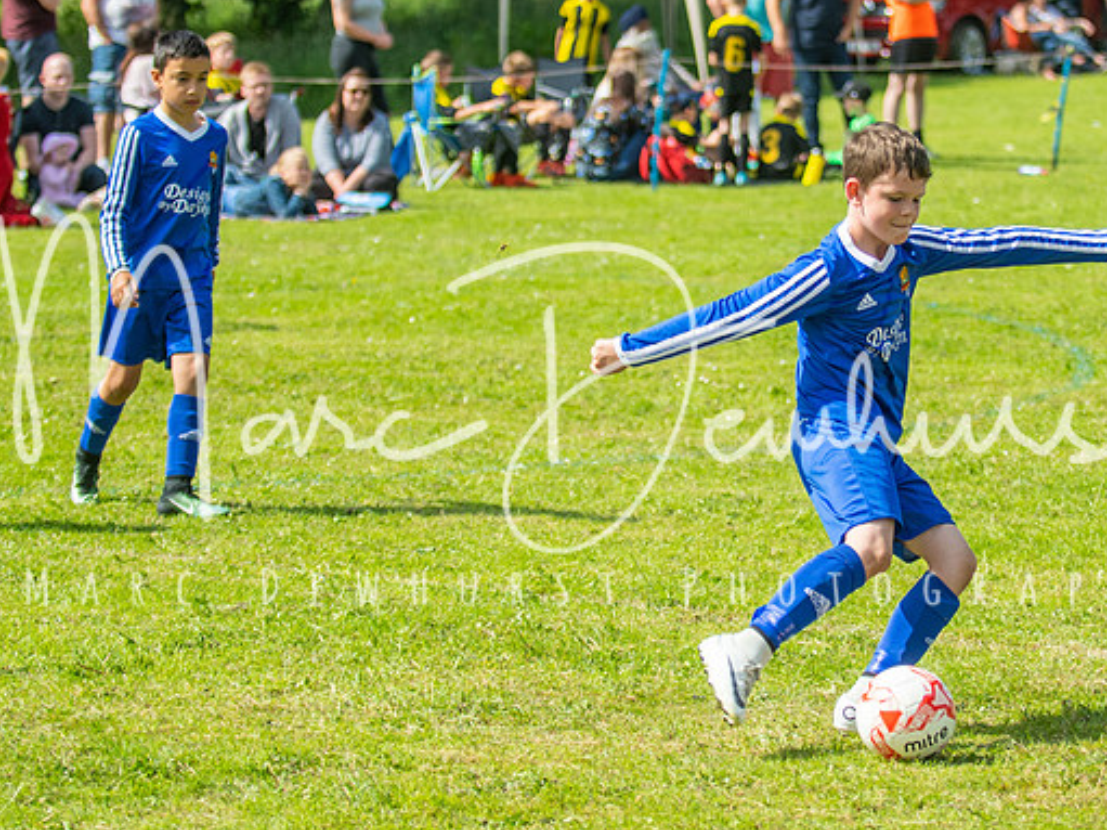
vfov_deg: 9.2
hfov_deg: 12.2
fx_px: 5179
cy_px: 296
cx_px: 747
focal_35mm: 162
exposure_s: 1/2500
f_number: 3.2
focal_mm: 75
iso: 250
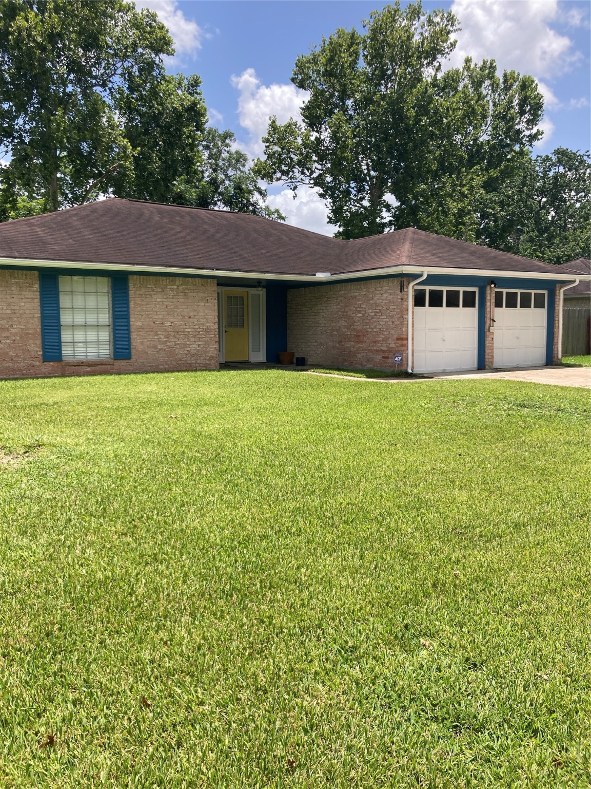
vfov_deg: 63.4
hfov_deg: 49.7
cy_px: 394
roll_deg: +0.4
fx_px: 637
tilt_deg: -3.6
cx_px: 296
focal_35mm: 28
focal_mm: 3.99
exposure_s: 1/1389
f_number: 1.8
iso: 20
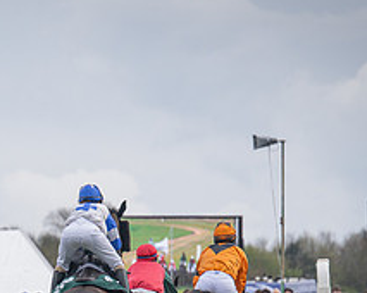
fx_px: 7271
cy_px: 371
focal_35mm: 670
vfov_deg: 2.3
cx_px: 160
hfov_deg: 2.9
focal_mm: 210
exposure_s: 1/800
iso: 400
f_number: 5
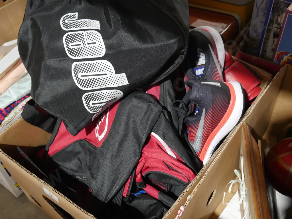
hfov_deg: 46.8
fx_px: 338
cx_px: 146
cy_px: 110
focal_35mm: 40
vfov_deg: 36.0
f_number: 4.4
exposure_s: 1/60
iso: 2000
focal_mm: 20
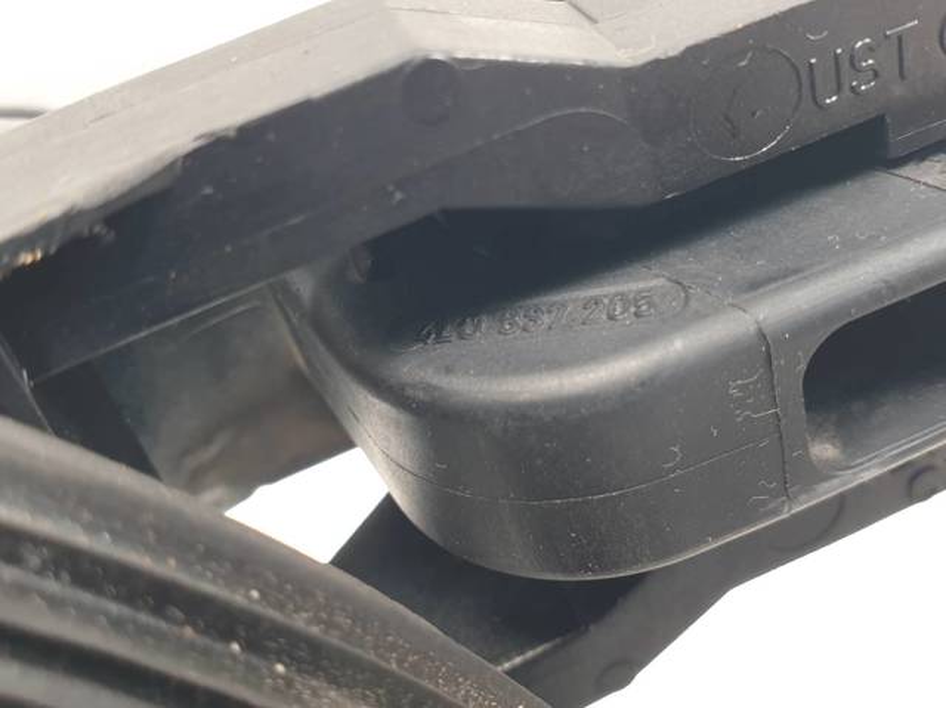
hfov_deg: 67.3
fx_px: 710
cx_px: 473
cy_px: 354
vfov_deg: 53.0
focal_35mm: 26
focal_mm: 4.3
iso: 64
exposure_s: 1/50
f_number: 2.4
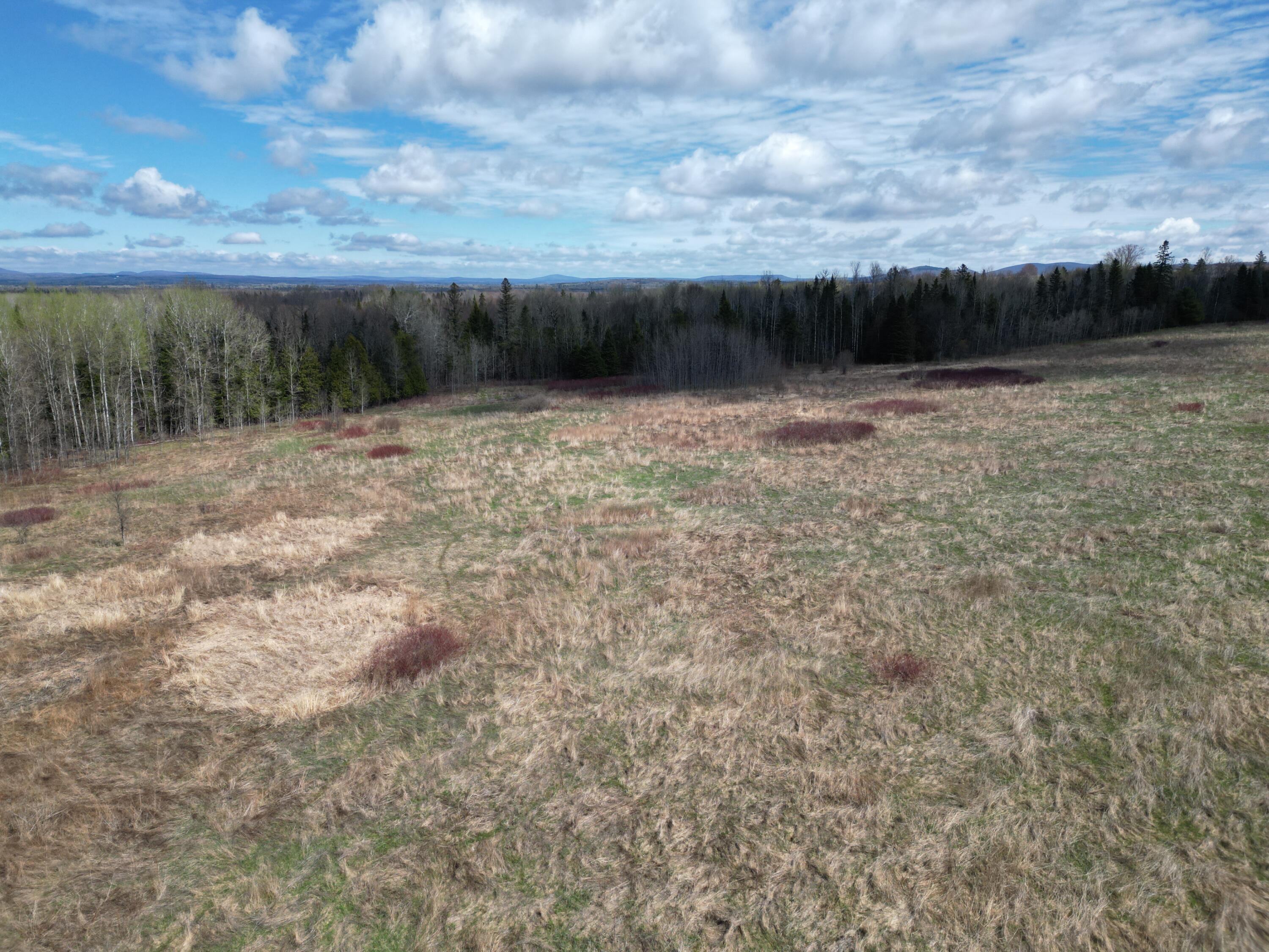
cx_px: 634
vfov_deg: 56.8
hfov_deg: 71.6
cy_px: 476
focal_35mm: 24
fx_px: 880
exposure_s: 1/3000
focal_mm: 6.72
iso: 100
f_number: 1.7
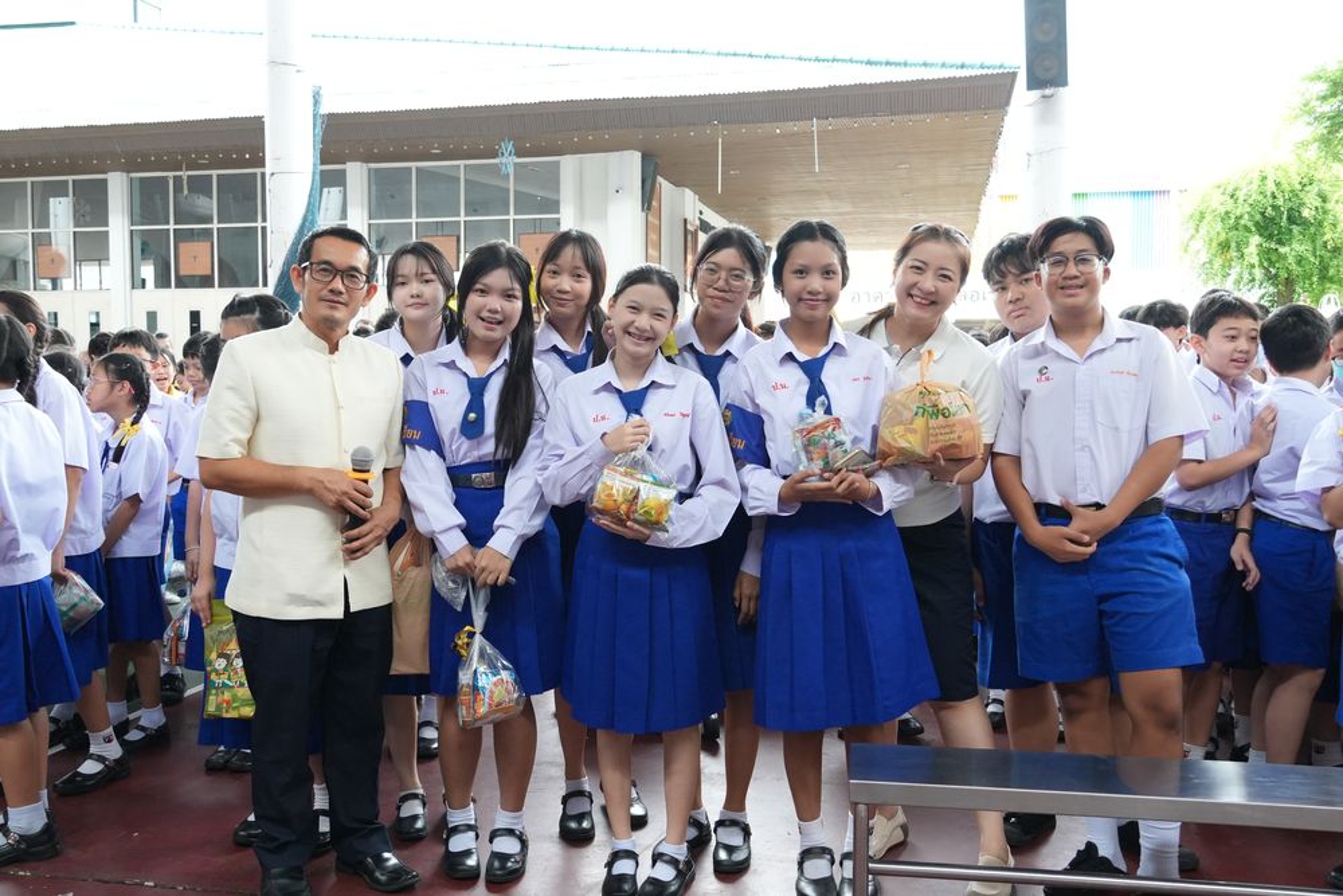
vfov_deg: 41.7
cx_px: 672
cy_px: 448
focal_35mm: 32
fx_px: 1175
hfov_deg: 59.5
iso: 1600
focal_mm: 21
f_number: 5
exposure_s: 1/125
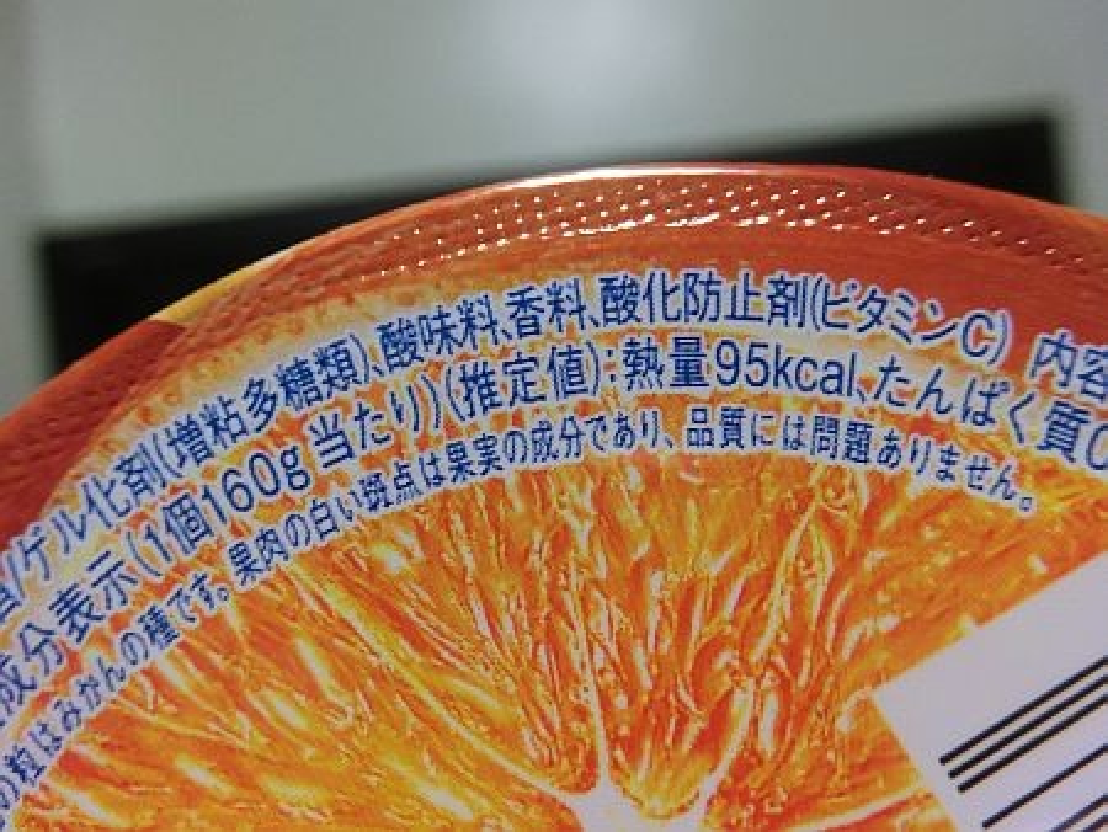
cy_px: 416
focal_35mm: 28
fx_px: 897
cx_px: 554
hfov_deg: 63.4
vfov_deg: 49.8
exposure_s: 1/60
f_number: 3
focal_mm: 5
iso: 500
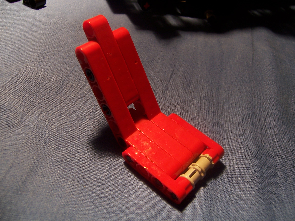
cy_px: 110
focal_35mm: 33
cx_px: 148
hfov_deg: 55.4
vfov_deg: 42.9
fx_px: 281
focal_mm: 5.5
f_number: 3.4
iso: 80
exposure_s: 1/45
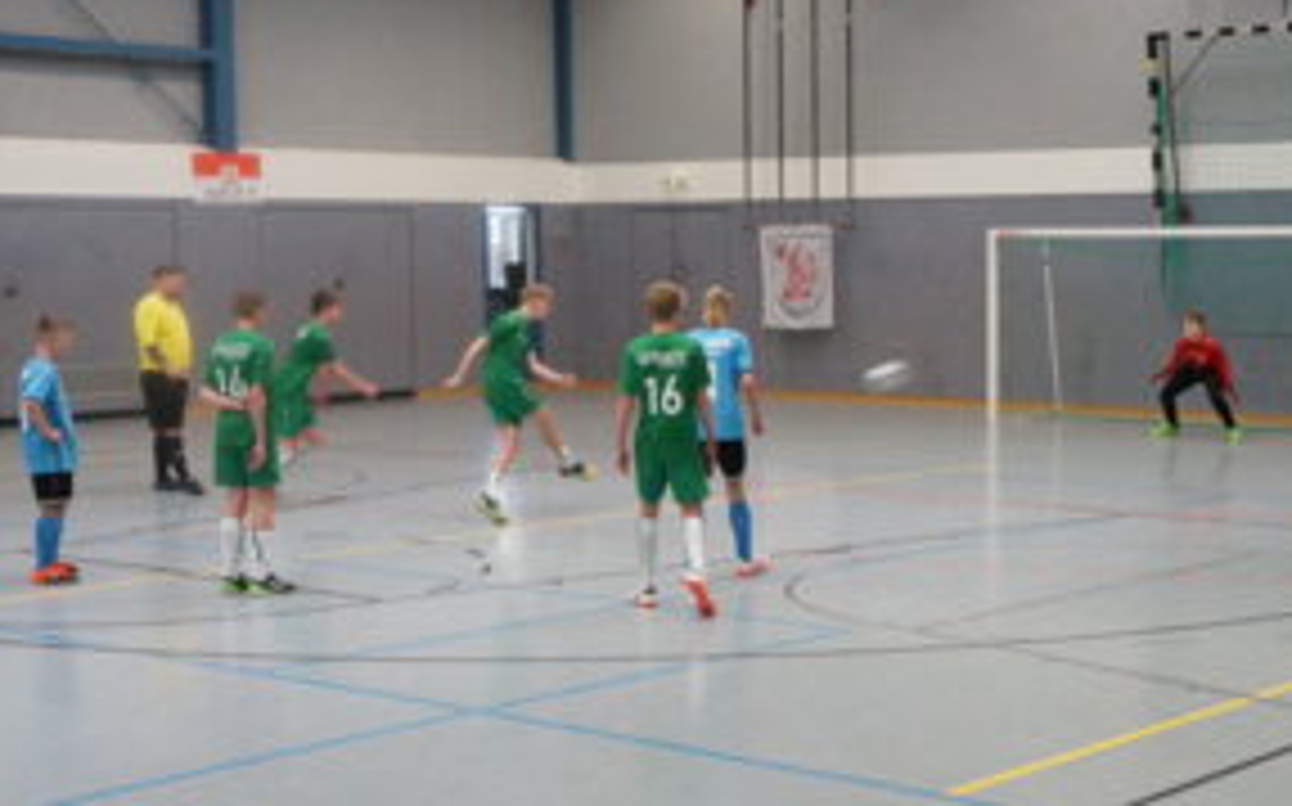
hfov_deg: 32.8
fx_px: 2172
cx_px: 887
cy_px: 396
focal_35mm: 62
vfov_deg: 21.0
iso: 3200
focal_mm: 29
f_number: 13
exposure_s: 1/60
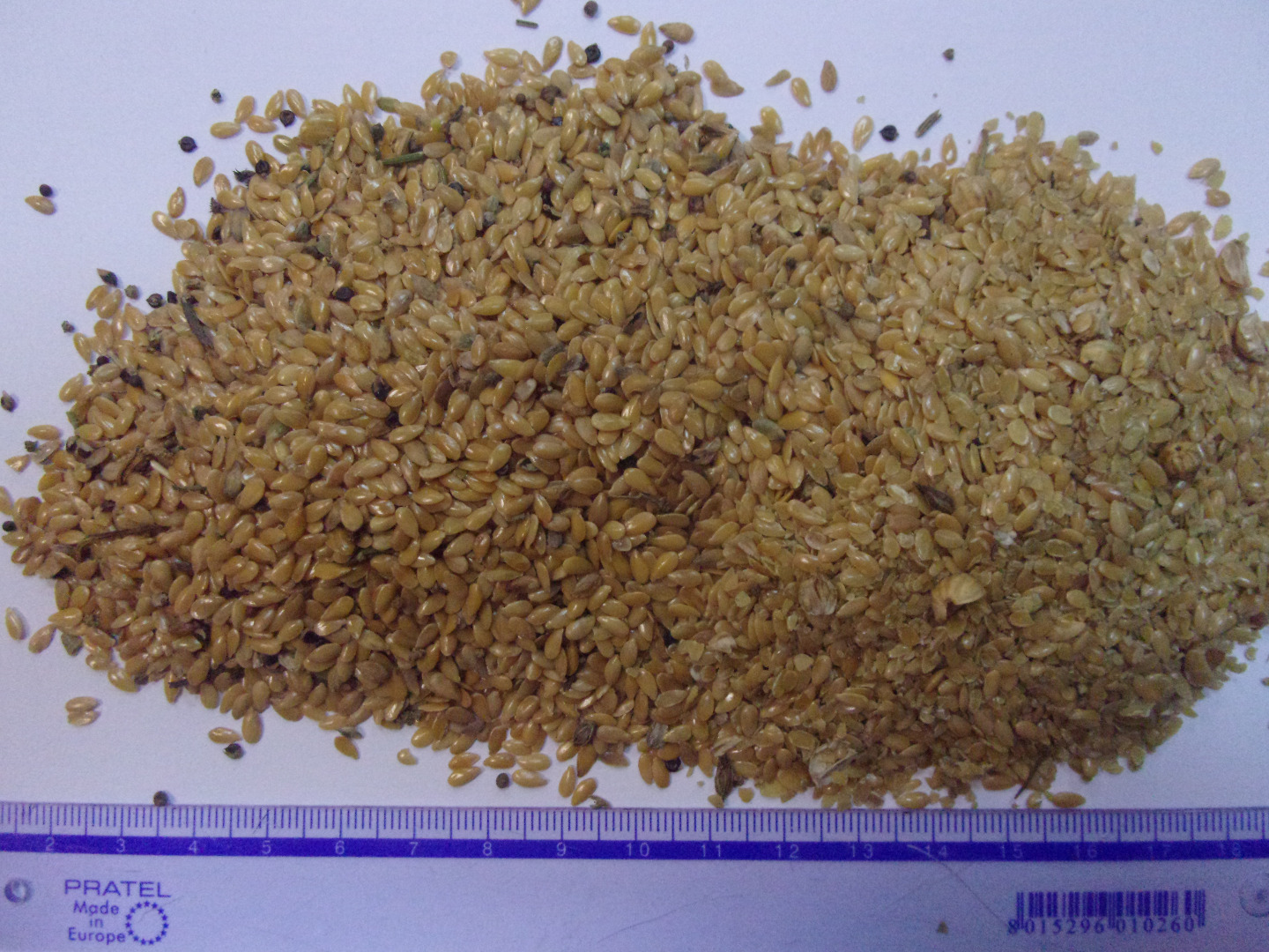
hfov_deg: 63.4
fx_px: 1026
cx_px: 634
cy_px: 476
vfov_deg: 49.7
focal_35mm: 28
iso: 747
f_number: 3.9
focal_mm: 5.1
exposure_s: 1/125
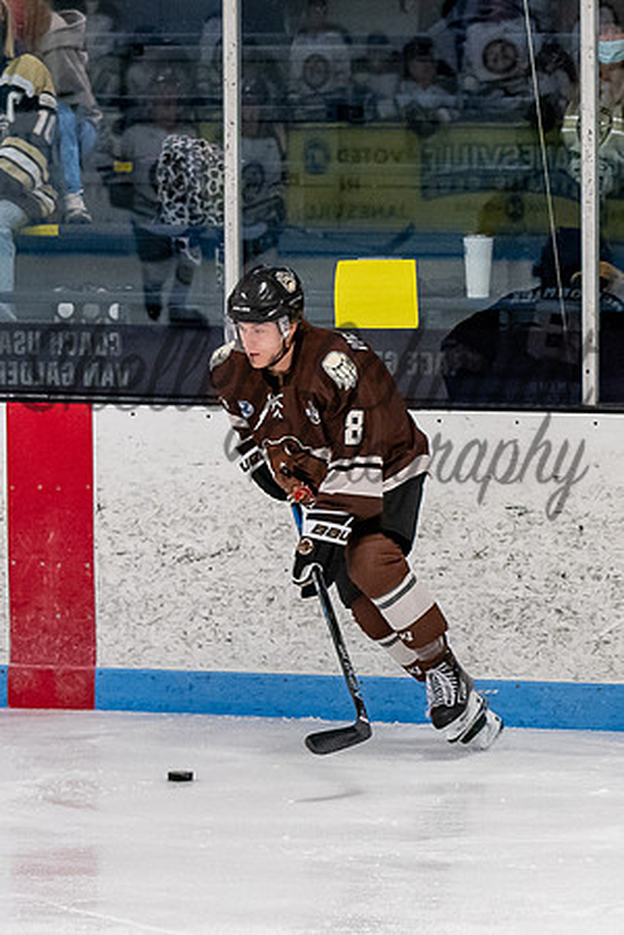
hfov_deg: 4.2
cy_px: 412
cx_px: 454
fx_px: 8496
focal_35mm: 327
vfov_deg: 6.3
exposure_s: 1/800
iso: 2000
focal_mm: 95
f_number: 3.2
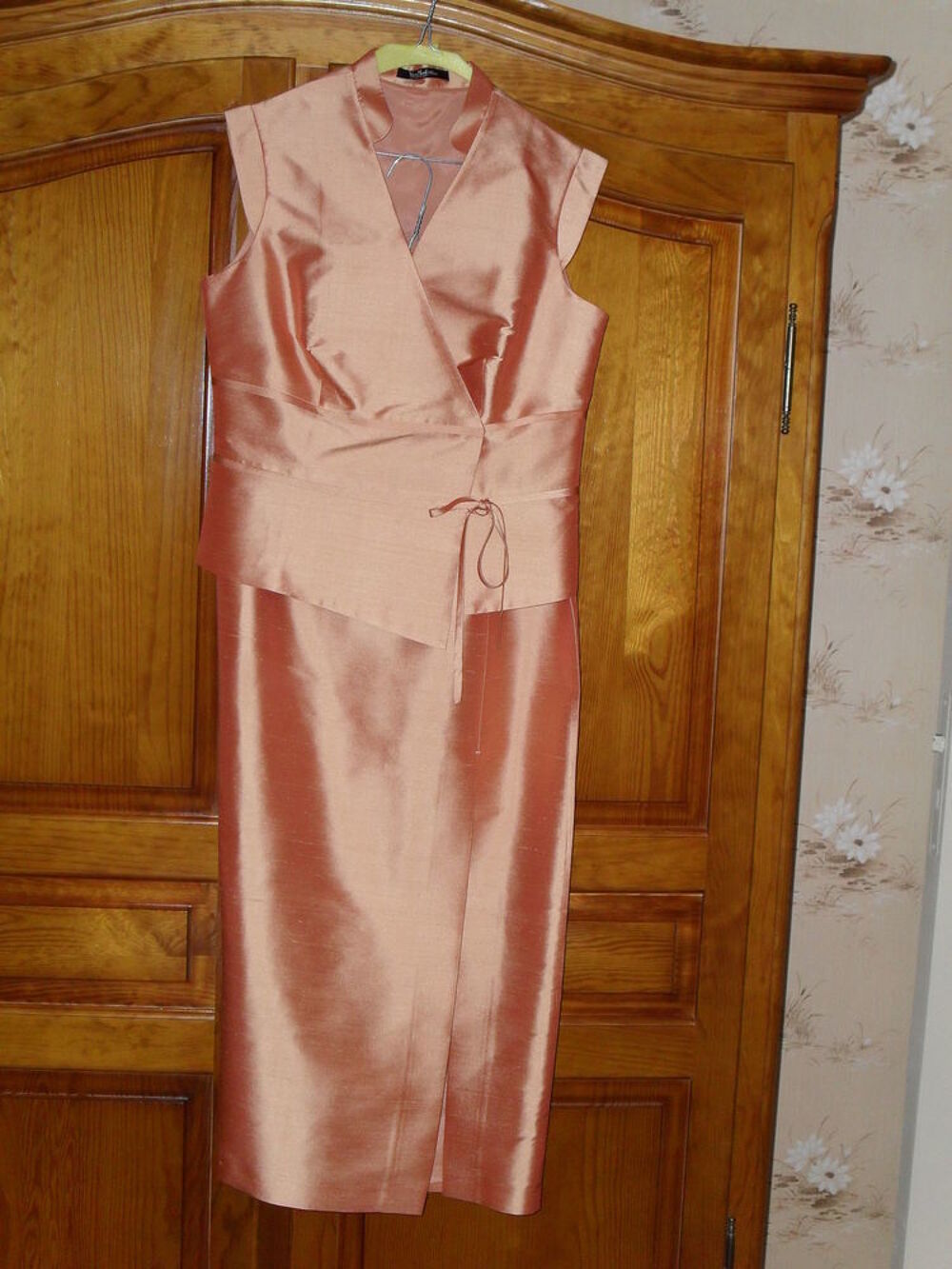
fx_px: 1796
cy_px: 634
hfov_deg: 29.7
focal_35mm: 49
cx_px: 476
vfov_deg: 38.9
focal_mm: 8.7
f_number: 3.9
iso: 200
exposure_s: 1/45
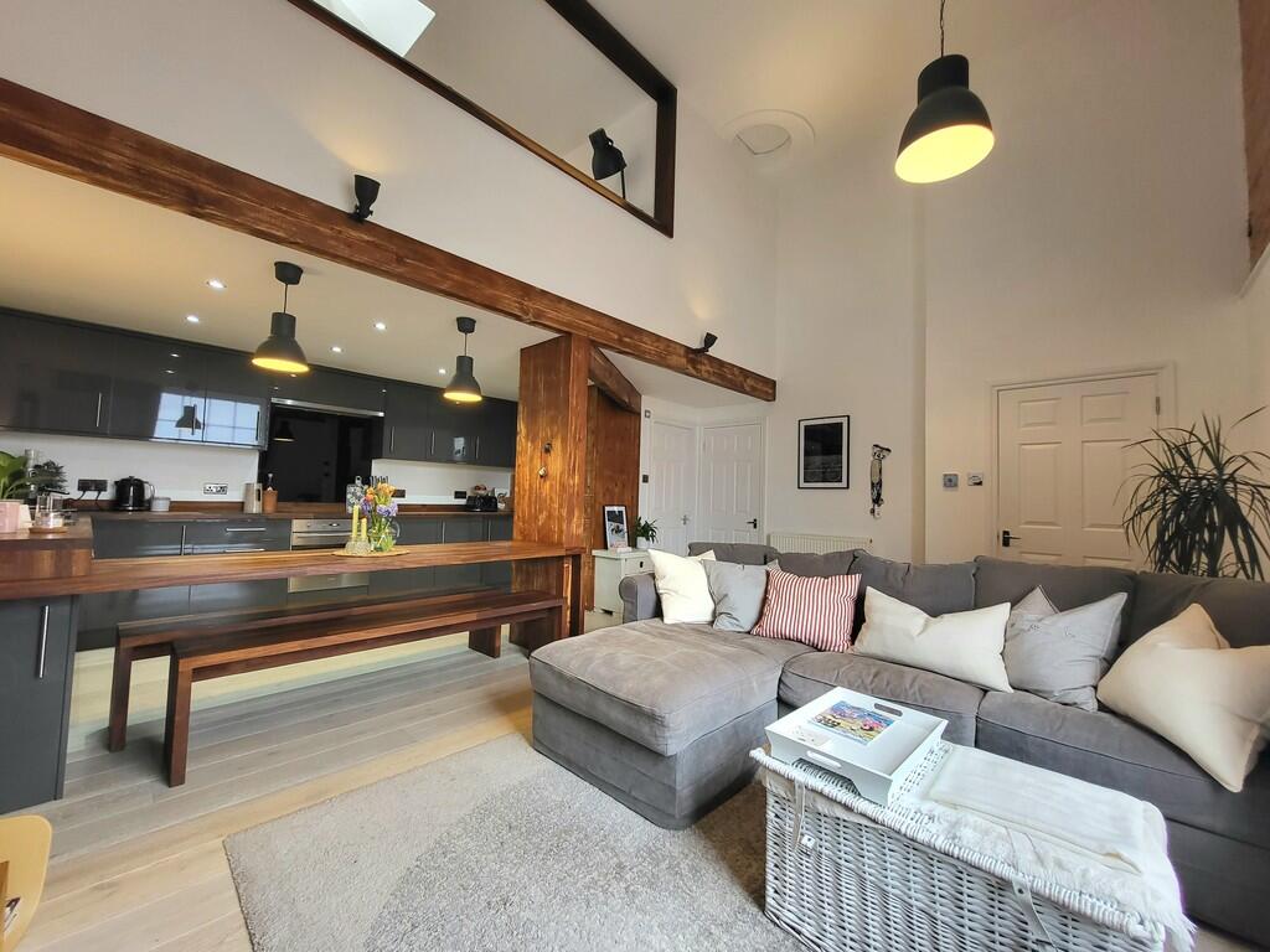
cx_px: 635
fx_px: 477
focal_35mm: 13
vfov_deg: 89.9
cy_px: 476
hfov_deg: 106.2
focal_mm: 1.74
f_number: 2.2
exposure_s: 1/50
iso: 100
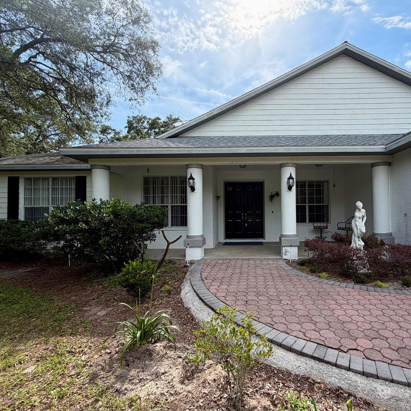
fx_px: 228
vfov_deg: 84.0
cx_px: 255
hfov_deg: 82.5
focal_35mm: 17
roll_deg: +0.7
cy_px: 208
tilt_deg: +0.9
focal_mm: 2.22
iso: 32
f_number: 2.2
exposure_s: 1/770
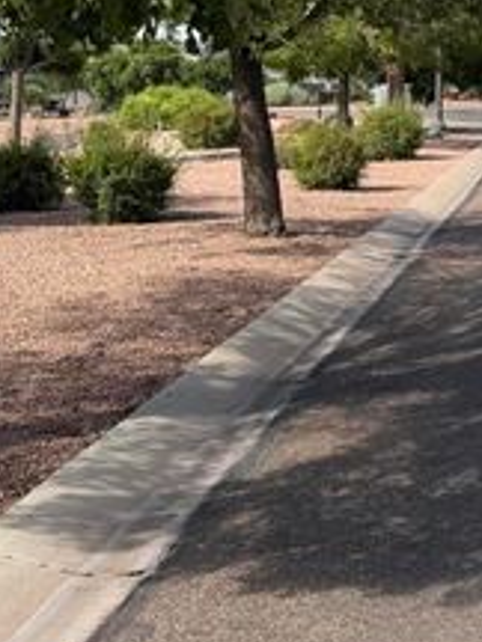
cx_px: 708
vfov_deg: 26.0
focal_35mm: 74
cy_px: 156
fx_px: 1374
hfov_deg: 17.9
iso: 80
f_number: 1.78
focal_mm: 6.76
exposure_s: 1/3425
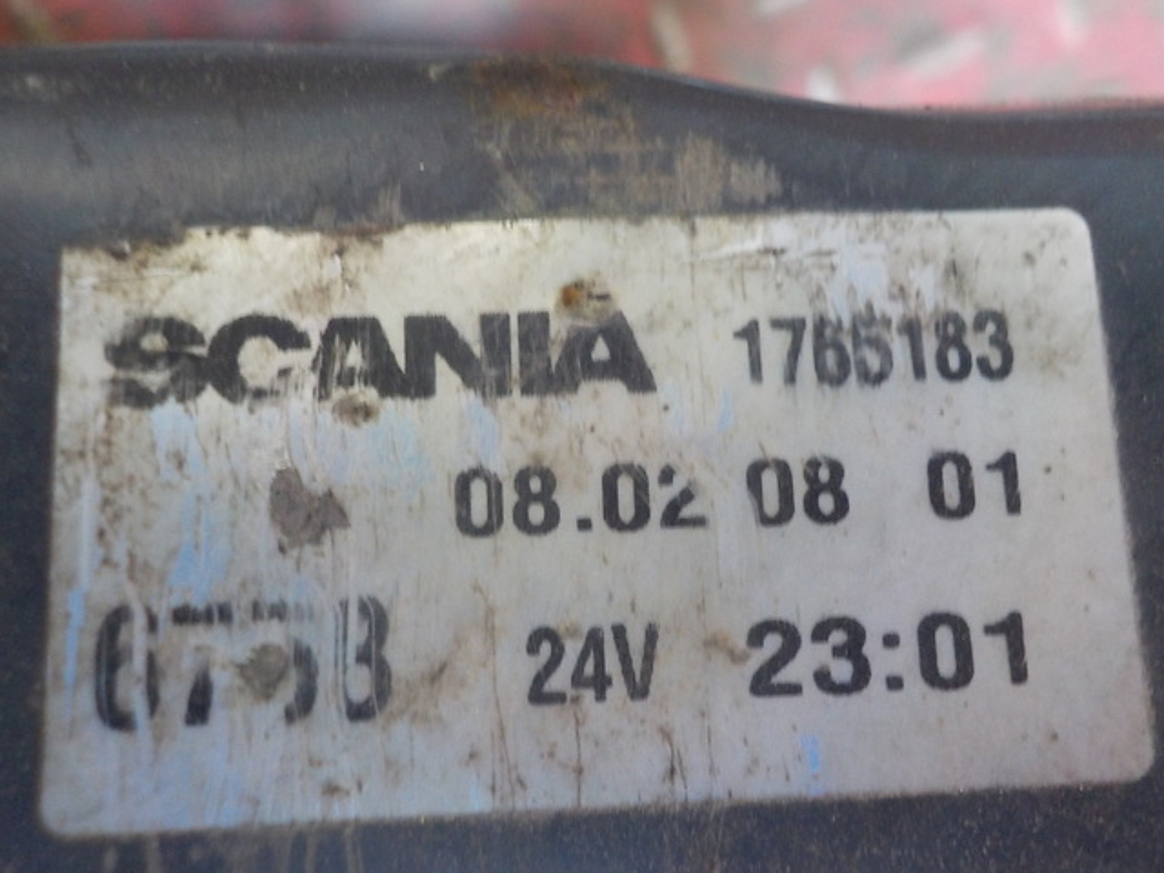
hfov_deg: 60.0
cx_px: 582
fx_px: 1009
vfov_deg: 46.8
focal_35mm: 30
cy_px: 436
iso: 400
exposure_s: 1/13
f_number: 3.3
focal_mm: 4.1
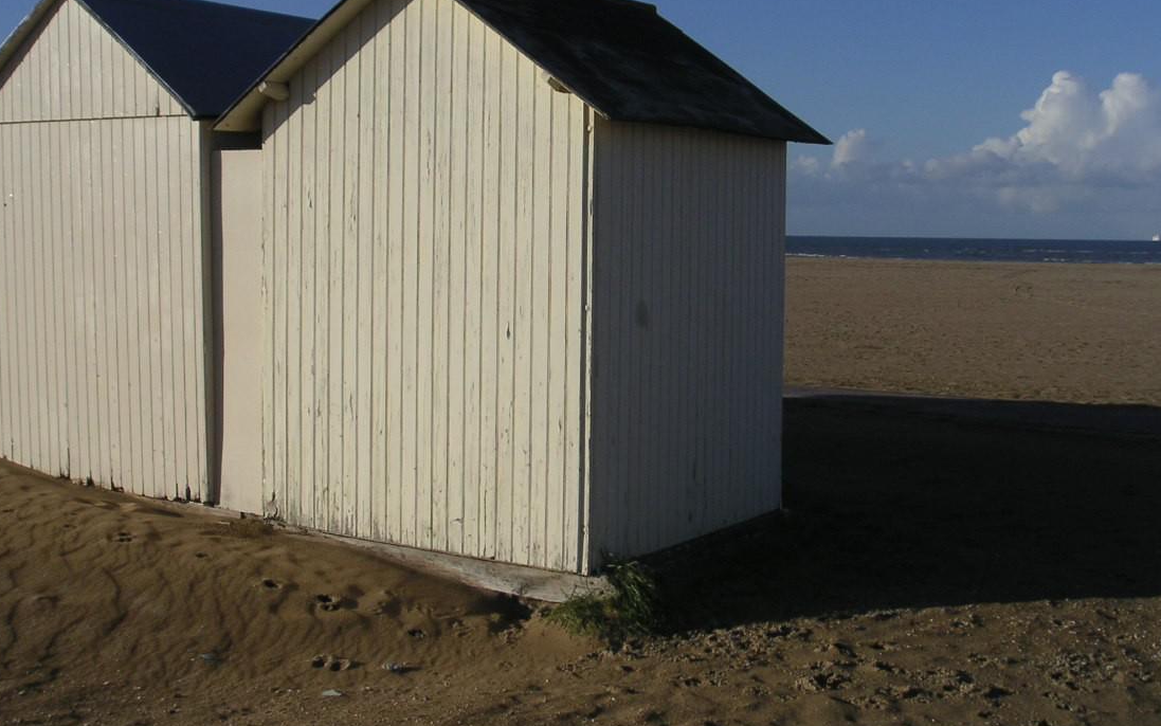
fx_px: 1487
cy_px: 331
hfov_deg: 42.6
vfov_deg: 27.4
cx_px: 560
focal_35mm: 47
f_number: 6.7
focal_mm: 6
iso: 50
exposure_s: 1/350
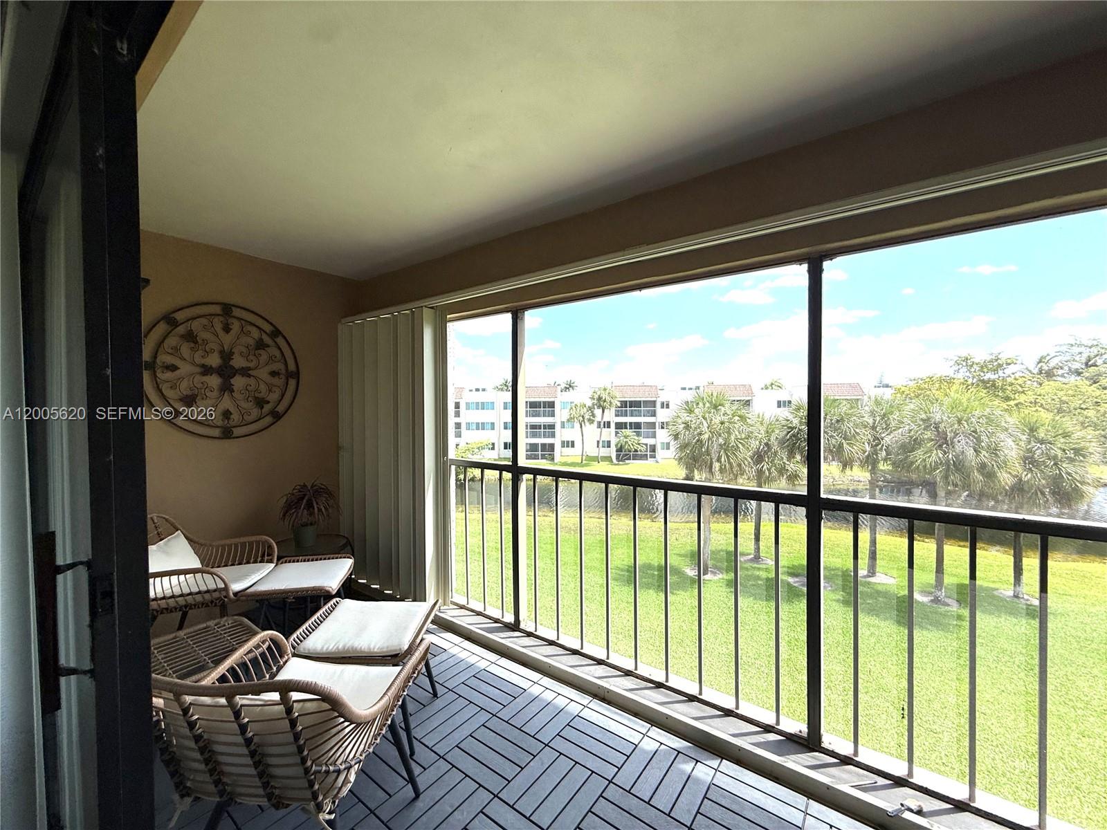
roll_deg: -0.4
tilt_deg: -0.5
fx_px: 448
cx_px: 554
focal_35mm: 14
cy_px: 415
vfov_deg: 85.7
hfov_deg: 102.1
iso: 50
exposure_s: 1/672
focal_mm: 2.22
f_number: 2.2
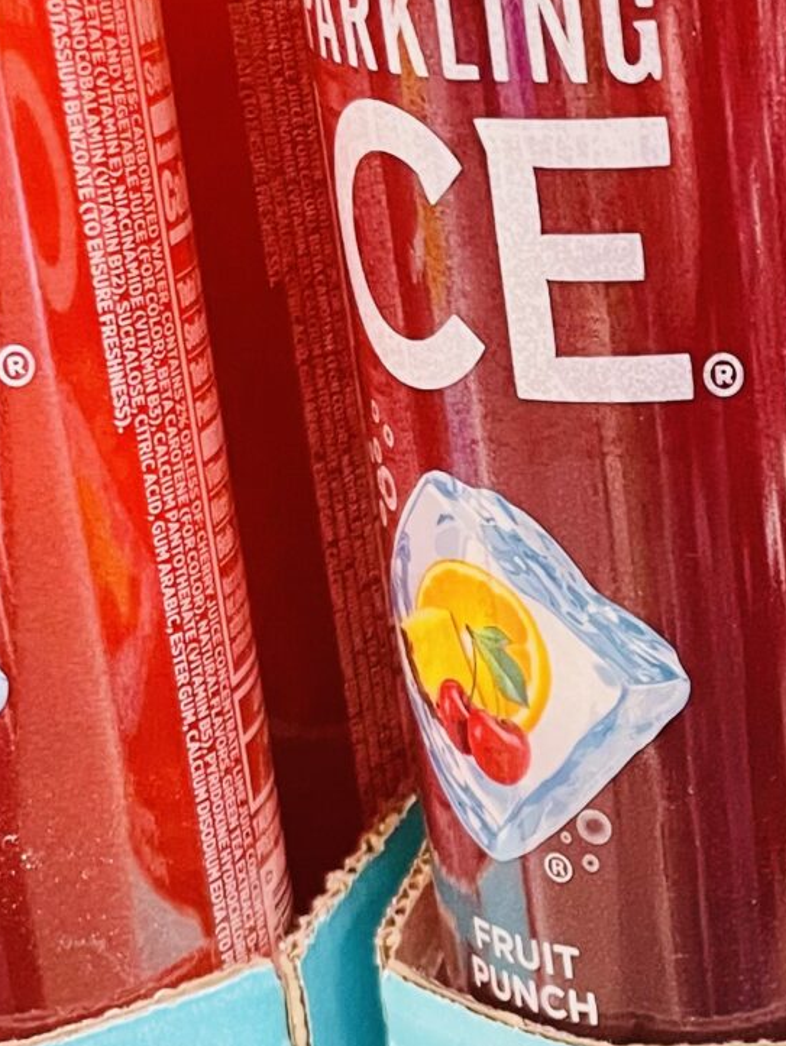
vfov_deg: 21.0
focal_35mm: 92
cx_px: 1144
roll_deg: +1.5
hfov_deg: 15.0
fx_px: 2783
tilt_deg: -25.1
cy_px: 871
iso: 250
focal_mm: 4.2
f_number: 1.6
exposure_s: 1/60
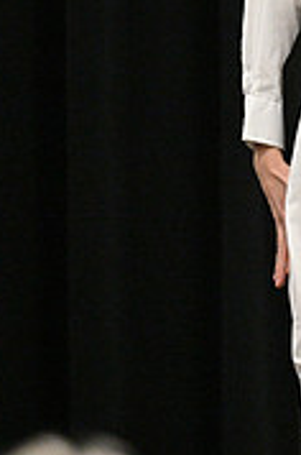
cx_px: 722
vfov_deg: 3.2
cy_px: -4
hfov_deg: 2.1
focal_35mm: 653
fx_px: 8221
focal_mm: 200
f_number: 2.8
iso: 6400
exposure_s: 1/1000
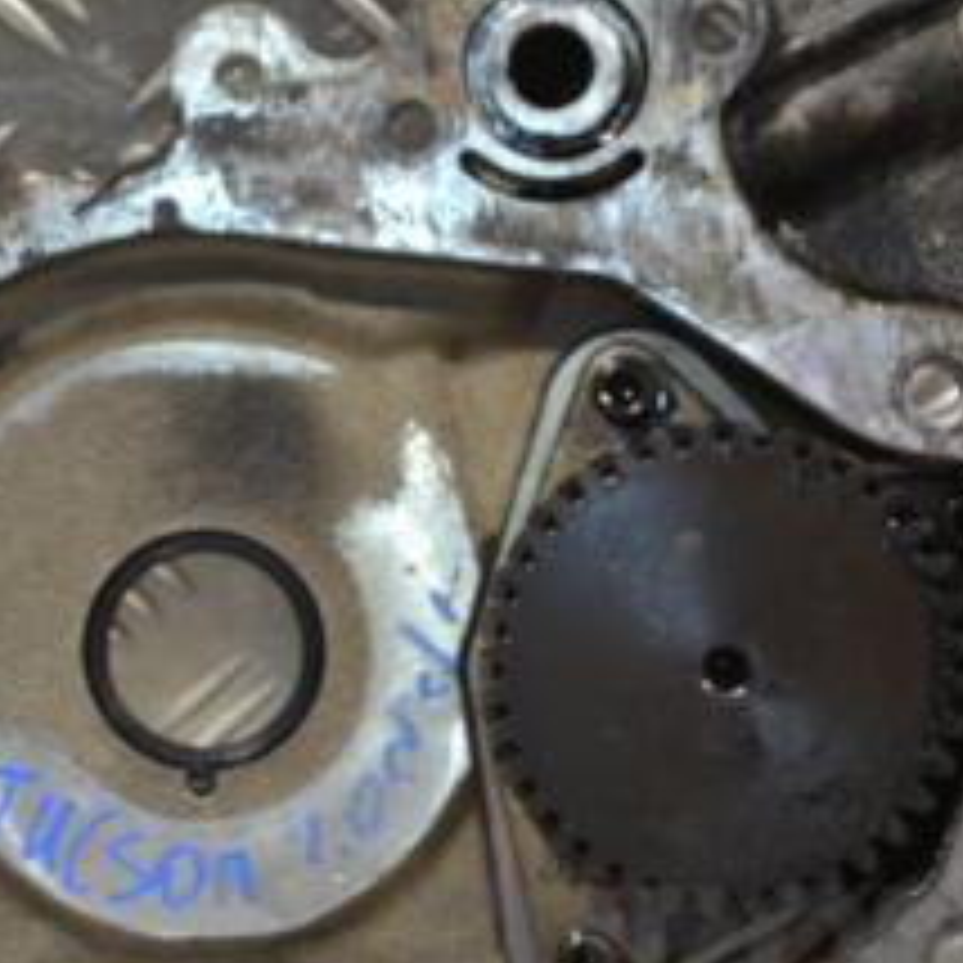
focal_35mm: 186
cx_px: 324
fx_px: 5854
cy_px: 356
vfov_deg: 9.4
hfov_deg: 9.4
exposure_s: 1/30
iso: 280
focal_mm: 52
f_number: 5.6
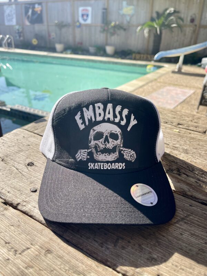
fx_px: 199
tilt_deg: -27.2
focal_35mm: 25
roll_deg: -0.4
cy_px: 138
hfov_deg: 54.9
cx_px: 104
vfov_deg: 69.4
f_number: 1.6
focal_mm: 5.1
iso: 32
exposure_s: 1/1642
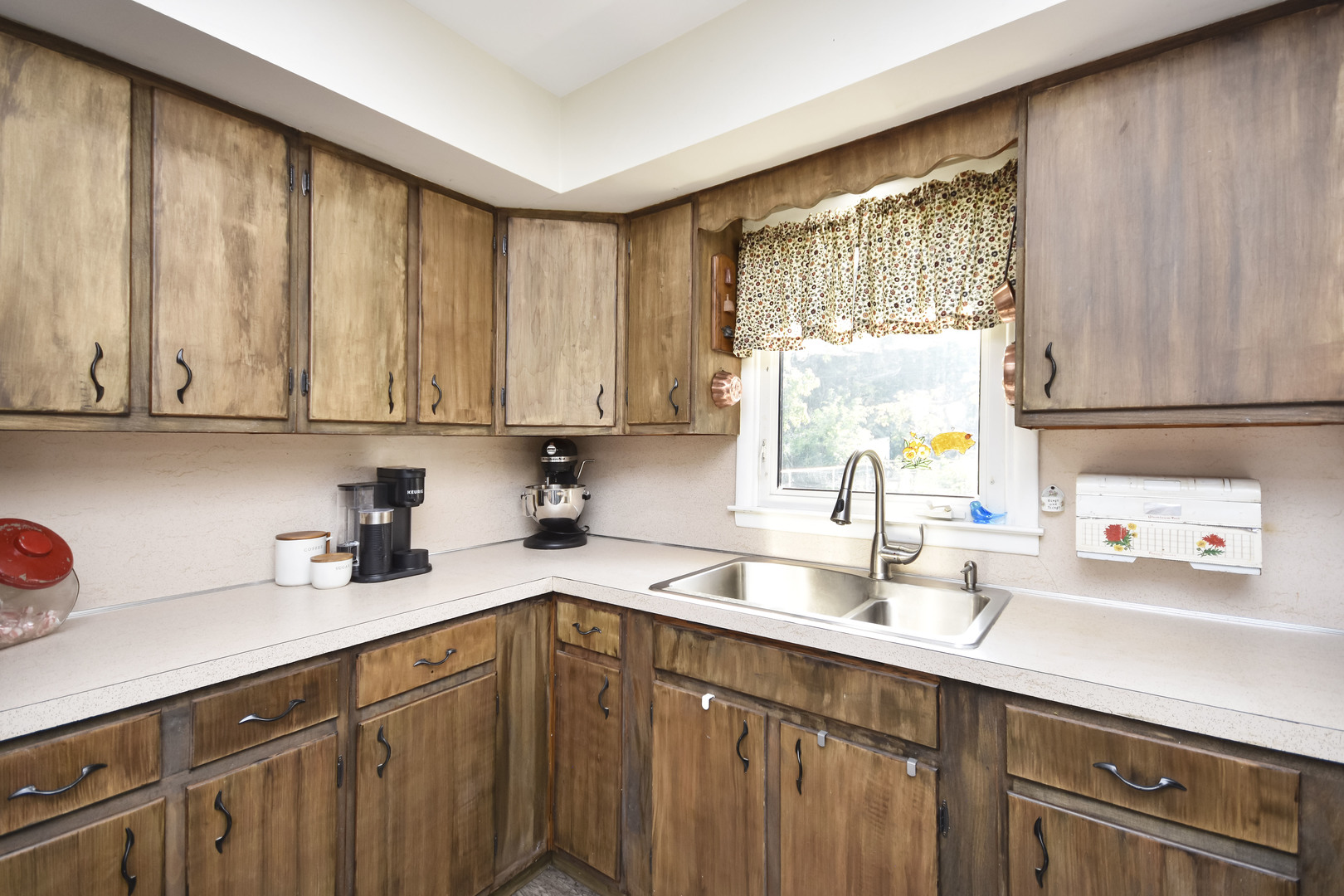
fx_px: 560
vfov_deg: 77.3
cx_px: 672
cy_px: 448
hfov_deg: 100.4
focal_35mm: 15
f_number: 4
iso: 250
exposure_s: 1/60
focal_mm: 10
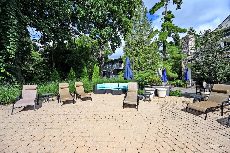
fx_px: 89
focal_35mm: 14
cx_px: 115
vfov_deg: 81.2
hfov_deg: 104.3
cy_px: 76
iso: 100
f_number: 7.1
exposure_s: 1/400
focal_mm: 14
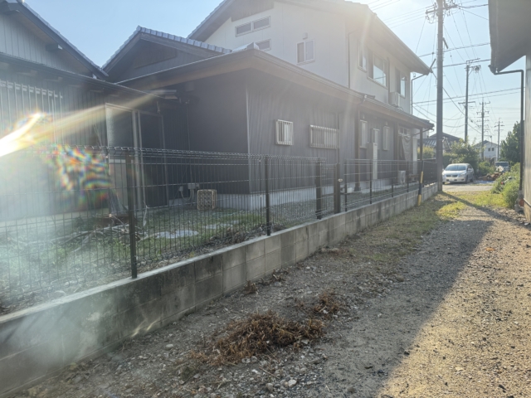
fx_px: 368
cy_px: 199
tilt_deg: -3.1
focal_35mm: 24
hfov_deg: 71.6
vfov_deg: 56.8
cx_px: 266
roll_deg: +1.3
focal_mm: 6.76
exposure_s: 1/2000
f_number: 1.78
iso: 100
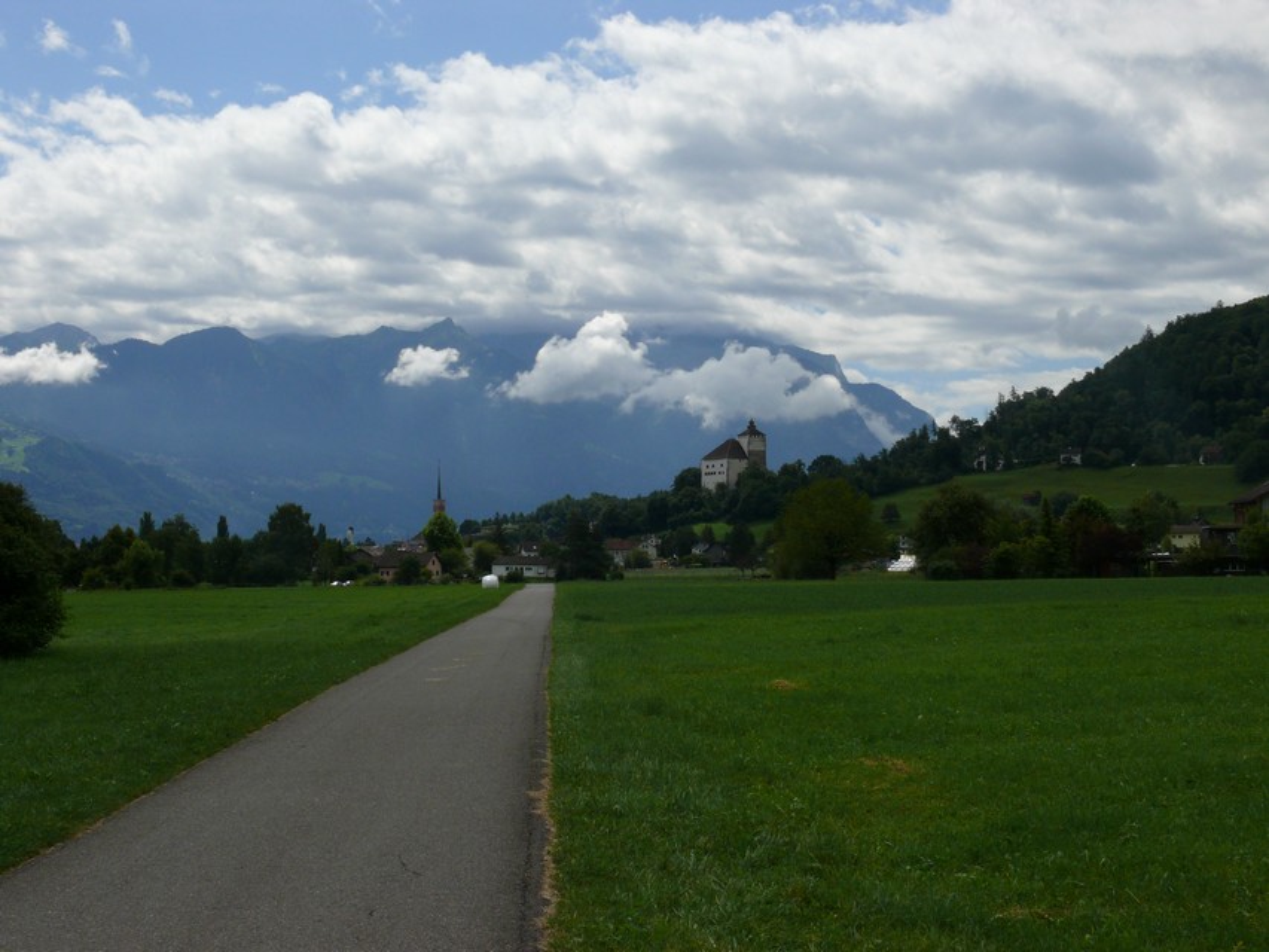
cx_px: 634
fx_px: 1943
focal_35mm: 53
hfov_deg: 36.2
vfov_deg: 27.5
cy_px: 476
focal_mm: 11.1
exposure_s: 1/640
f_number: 8
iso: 100
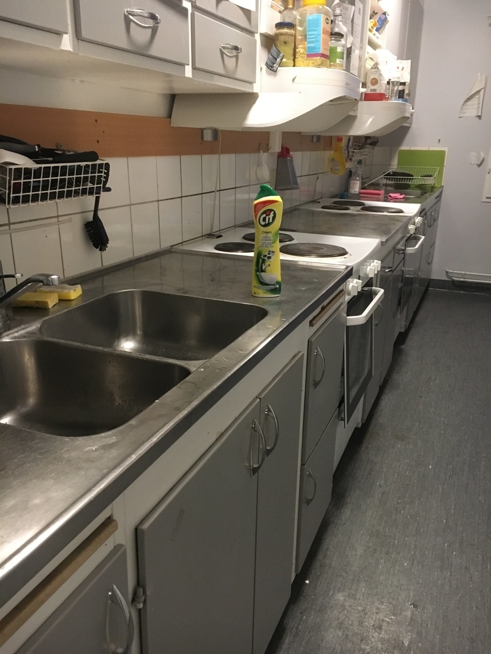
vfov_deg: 61.7
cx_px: 246
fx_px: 548
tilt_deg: -17.6
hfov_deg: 48.2
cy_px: 327
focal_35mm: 29
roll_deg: +0.0
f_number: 2.2
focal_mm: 4.15
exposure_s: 1/17
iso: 200
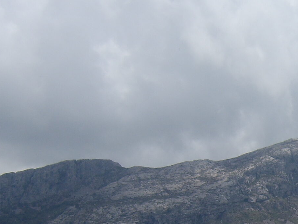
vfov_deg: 16.4
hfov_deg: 21.5
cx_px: 315
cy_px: 251
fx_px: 749
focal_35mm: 87
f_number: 6.7
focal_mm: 8.13
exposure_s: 1/545
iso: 50
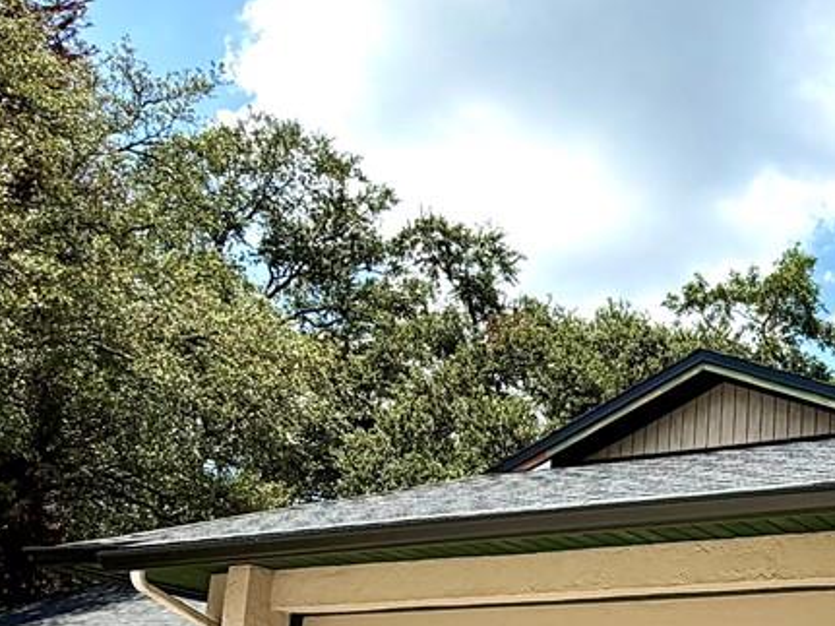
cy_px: 506
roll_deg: -2.1
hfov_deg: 35.1
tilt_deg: +14.7
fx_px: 1254
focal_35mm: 52
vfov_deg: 27.4
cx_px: 723
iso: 20
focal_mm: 2.22
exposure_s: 1/1145
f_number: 2.2
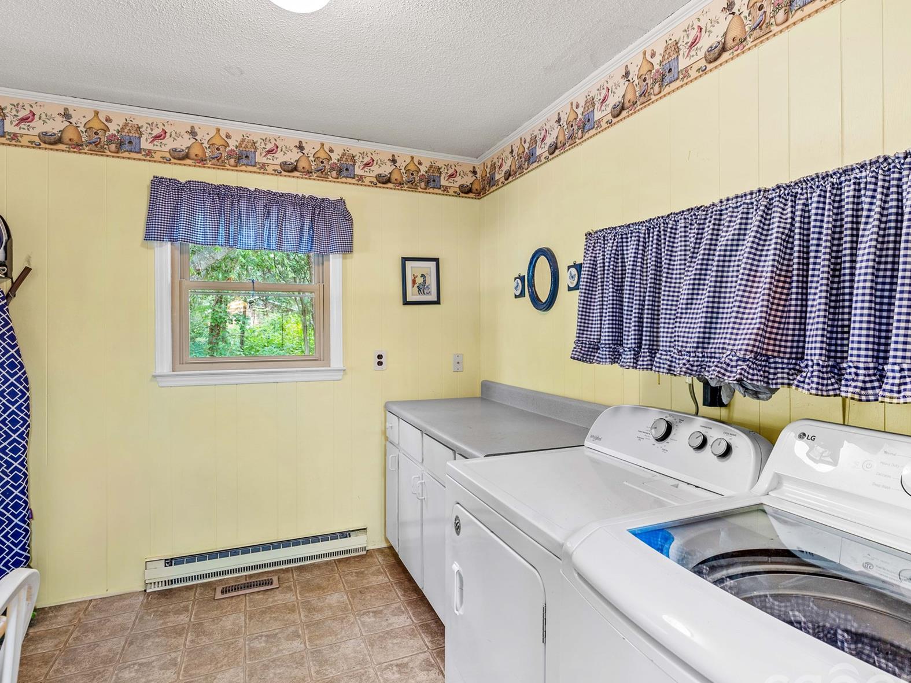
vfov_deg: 66.0
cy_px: 339
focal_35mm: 20
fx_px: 526
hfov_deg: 81.3
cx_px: 518
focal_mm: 16
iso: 100
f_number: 8
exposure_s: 2.5
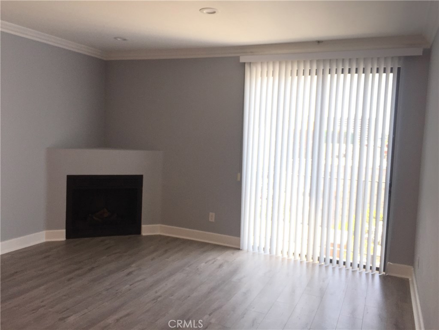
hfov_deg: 61.7
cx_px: 220
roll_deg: -3.0
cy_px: 165
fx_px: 368
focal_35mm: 29
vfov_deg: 48.2
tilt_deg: -3.9
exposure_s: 1/120
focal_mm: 4.15
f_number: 2.2
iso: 32
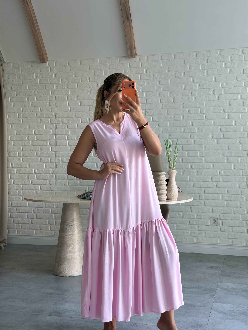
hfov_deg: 30.3
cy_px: 165
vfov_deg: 39.7
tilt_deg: -18.1
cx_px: 124
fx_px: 459
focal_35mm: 48
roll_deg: -0.2
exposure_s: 1/121
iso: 64
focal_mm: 6.76
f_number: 1.78
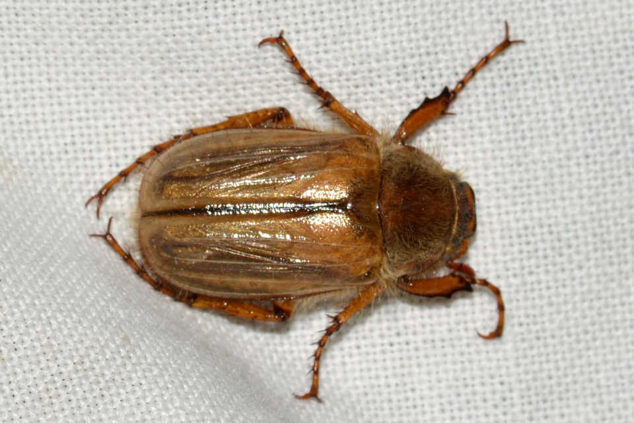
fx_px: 2641
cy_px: 212
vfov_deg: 9.1
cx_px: 317
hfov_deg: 13.7
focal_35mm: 150
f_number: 20
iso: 100
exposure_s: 1/200
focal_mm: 100
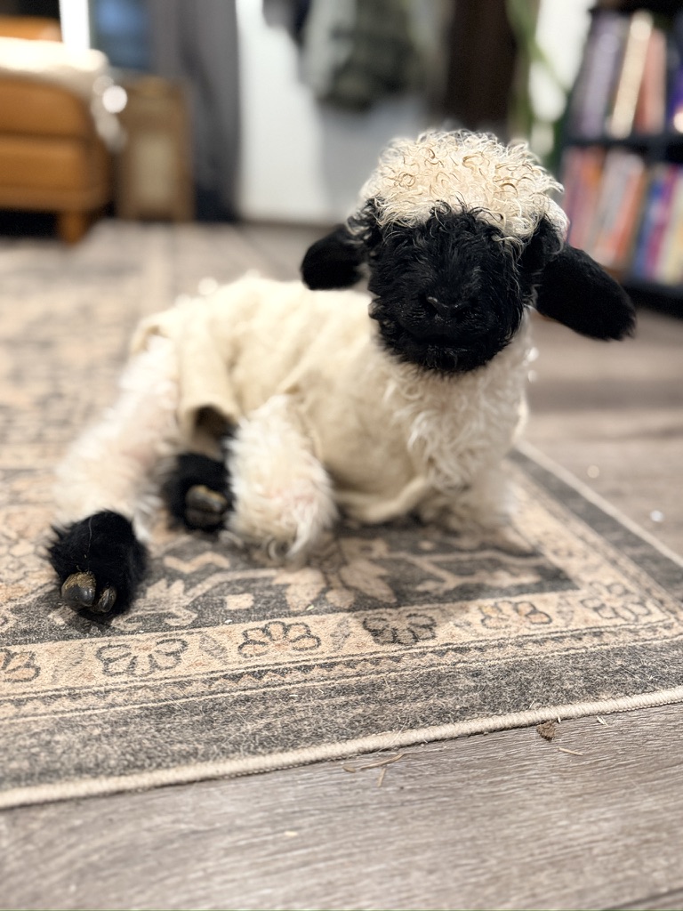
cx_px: 342
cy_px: 456
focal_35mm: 24
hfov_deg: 56.8
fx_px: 631
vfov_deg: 71.6
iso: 640
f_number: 1.78
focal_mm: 6.76
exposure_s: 1/60
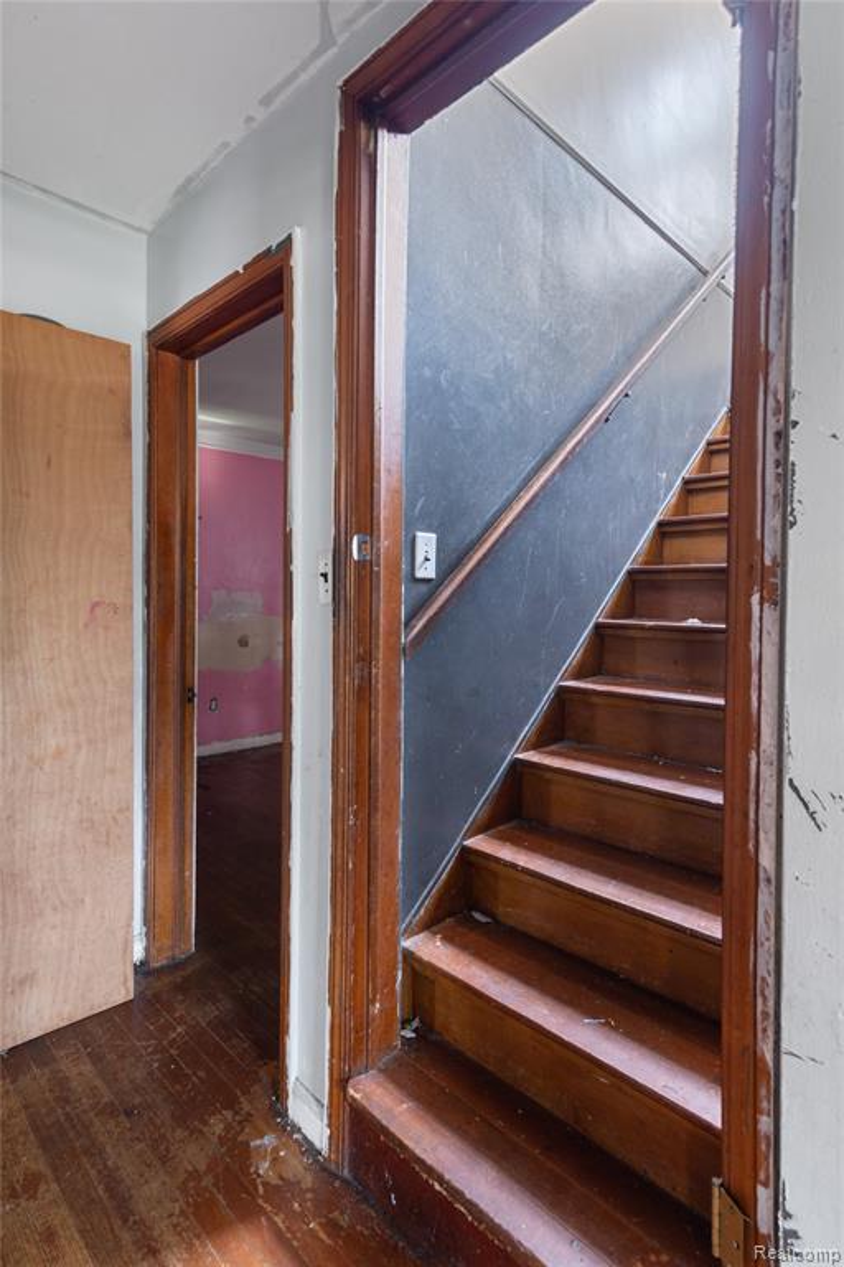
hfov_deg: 70.4
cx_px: 422
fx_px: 598
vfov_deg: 93.3
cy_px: 634
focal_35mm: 17
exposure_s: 1/2.5
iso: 400
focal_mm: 17
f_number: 9
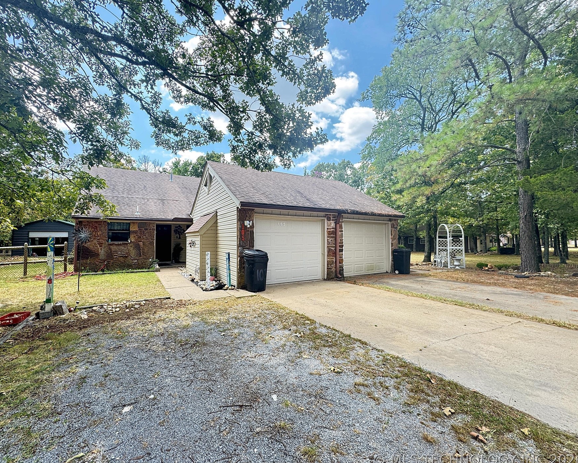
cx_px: 270
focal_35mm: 15
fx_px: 257
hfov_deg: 96.7
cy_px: 233
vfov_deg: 84.0
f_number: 2.2
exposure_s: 1/161
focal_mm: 2.2
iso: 40
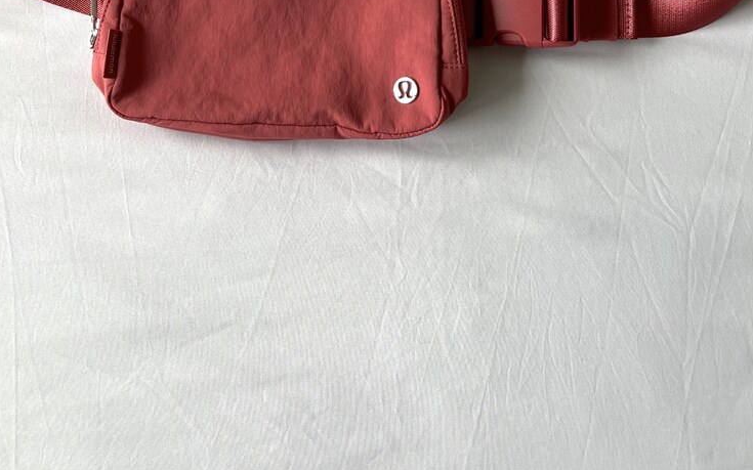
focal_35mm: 50
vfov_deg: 24.3
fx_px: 1026
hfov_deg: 40.3
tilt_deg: -80.0
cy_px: -33
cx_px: 338
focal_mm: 5.1
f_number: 1.6
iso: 32
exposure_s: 1/122
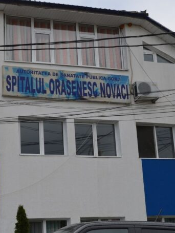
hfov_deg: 22.0
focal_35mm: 66
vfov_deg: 29.4
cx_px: 35
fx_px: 444
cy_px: 115
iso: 100
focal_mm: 30
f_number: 8
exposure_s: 1/250
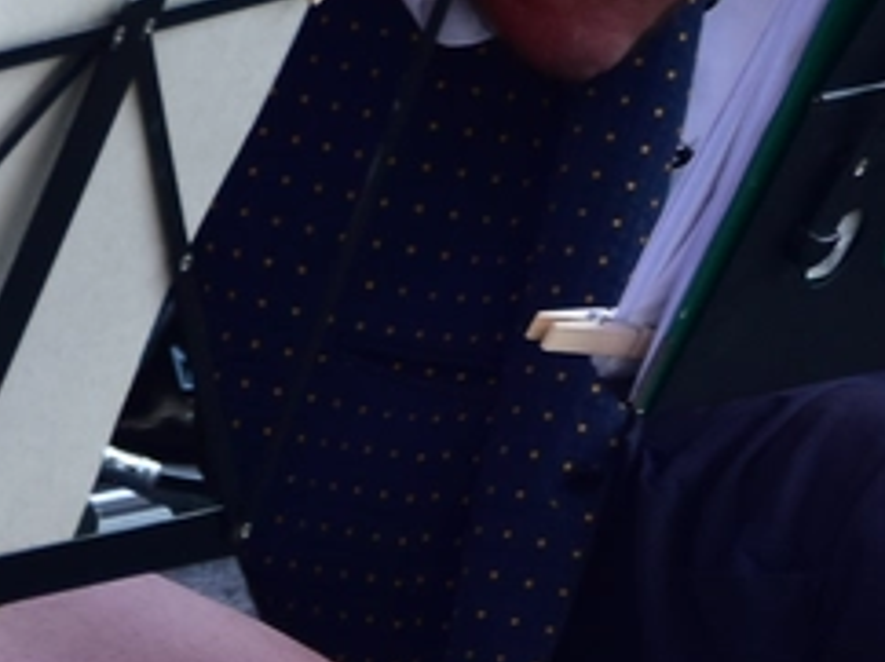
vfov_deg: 2.7
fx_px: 14175
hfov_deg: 3.6
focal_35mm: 555
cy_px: -618
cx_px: -505
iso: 200
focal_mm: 62
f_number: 5.3
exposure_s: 1/250
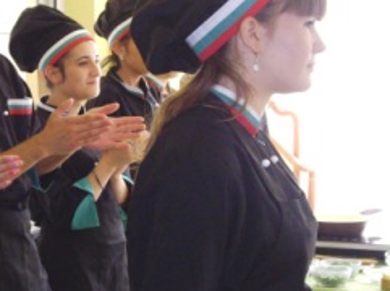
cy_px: 112
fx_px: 1361
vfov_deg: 12.2
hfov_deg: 16.2
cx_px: 65
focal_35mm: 121
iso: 400
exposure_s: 1/125
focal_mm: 13.7
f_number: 3.8
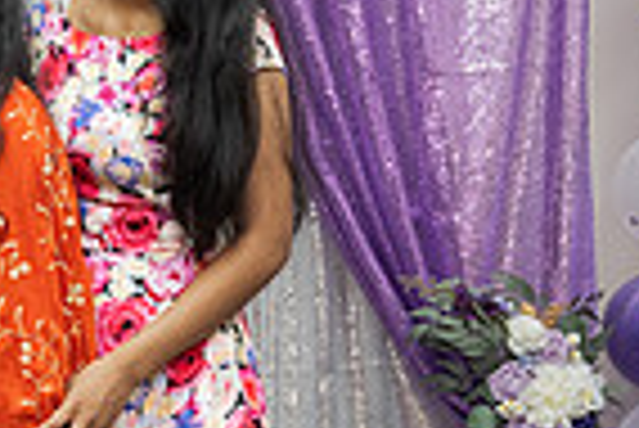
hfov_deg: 13.6
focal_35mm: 145
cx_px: -220
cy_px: 435
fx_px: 2576
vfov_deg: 9.4
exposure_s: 1/160
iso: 1250
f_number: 3.5
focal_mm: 35
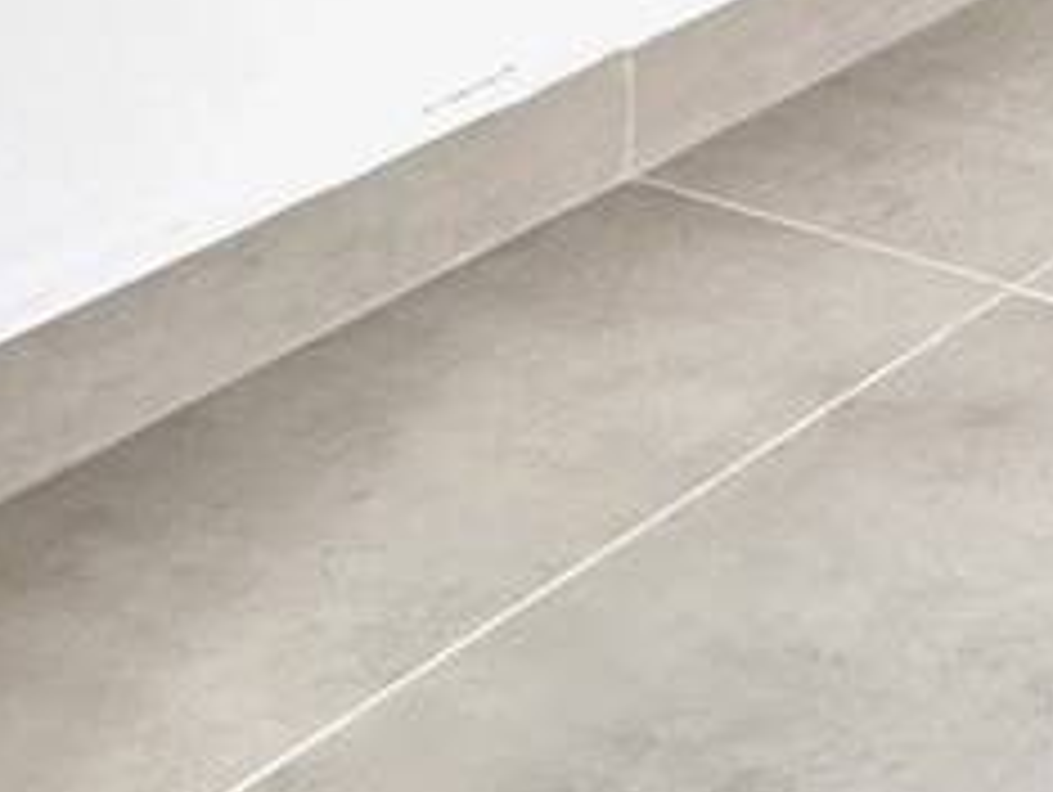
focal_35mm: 86
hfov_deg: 14.9
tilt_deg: +1.2
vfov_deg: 12.0
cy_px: -1350
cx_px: 2475
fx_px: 2619
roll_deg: -0.4
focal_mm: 2.22
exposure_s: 1/99
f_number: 2.2
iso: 80
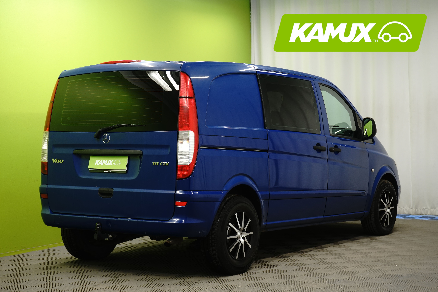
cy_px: 146
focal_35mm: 68
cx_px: 219
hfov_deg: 29.7
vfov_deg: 20.0
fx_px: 827
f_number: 8
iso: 500
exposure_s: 1/6
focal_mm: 68
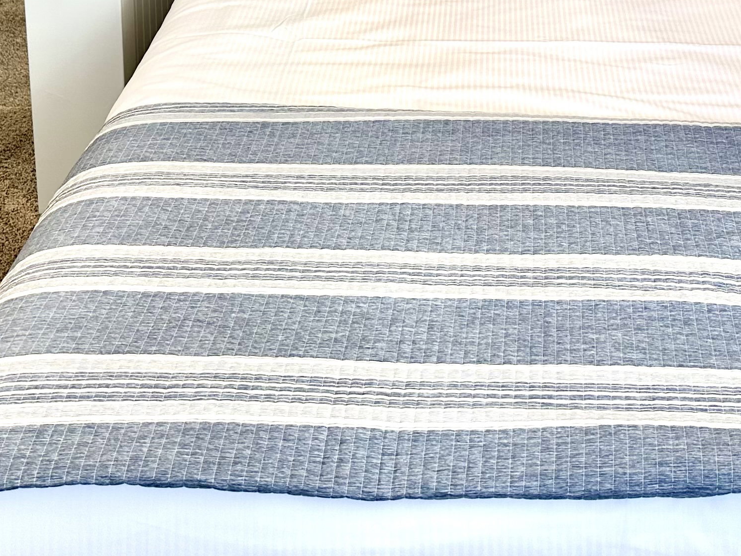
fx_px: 1392
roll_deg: -1.7
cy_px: -148
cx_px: 445
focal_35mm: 65
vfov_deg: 20.8
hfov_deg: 29.7
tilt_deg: -16.4
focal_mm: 6.86
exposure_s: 1/120
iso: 64
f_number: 1.78
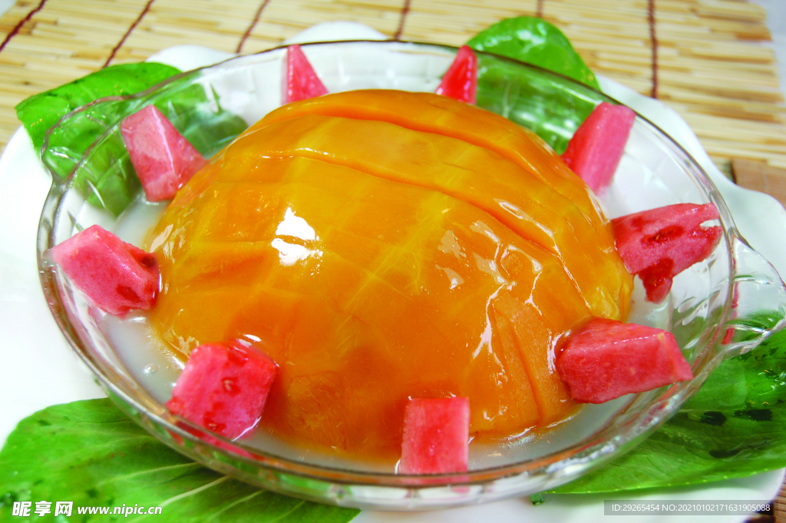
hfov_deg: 41.1
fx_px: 1047
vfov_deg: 28.0
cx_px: 393
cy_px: 262
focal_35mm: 48
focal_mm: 32
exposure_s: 1/100
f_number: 4.5
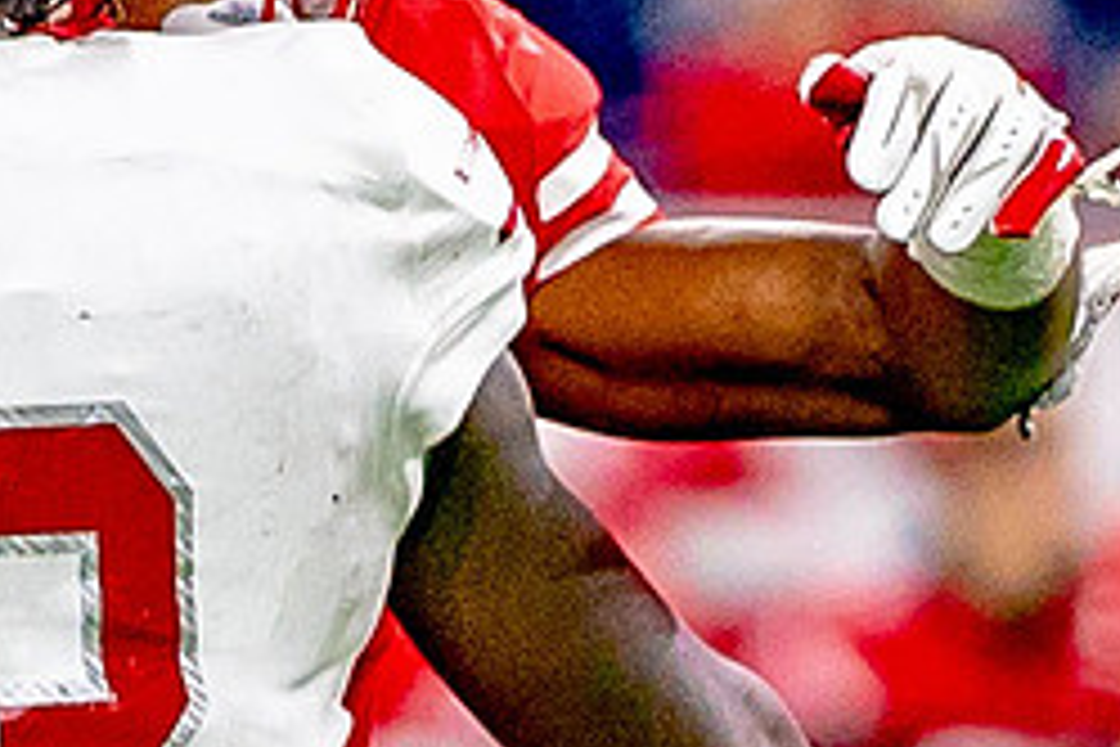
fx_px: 58235
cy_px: 1157
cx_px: 676
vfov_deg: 0.7
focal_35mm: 1872
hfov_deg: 1.1
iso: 2500
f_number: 2.8
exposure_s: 1/1500
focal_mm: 200
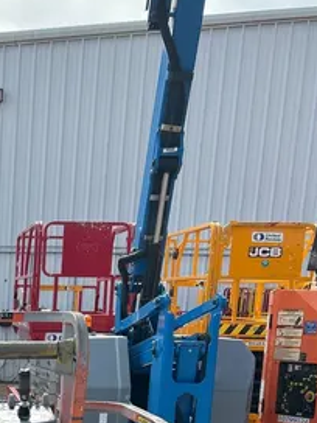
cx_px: -79
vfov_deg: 25.4
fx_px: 855
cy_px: 486
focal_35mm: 70
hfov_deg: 19.6
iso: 50
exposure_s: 1/1901
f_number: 1.5
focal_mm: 5.7
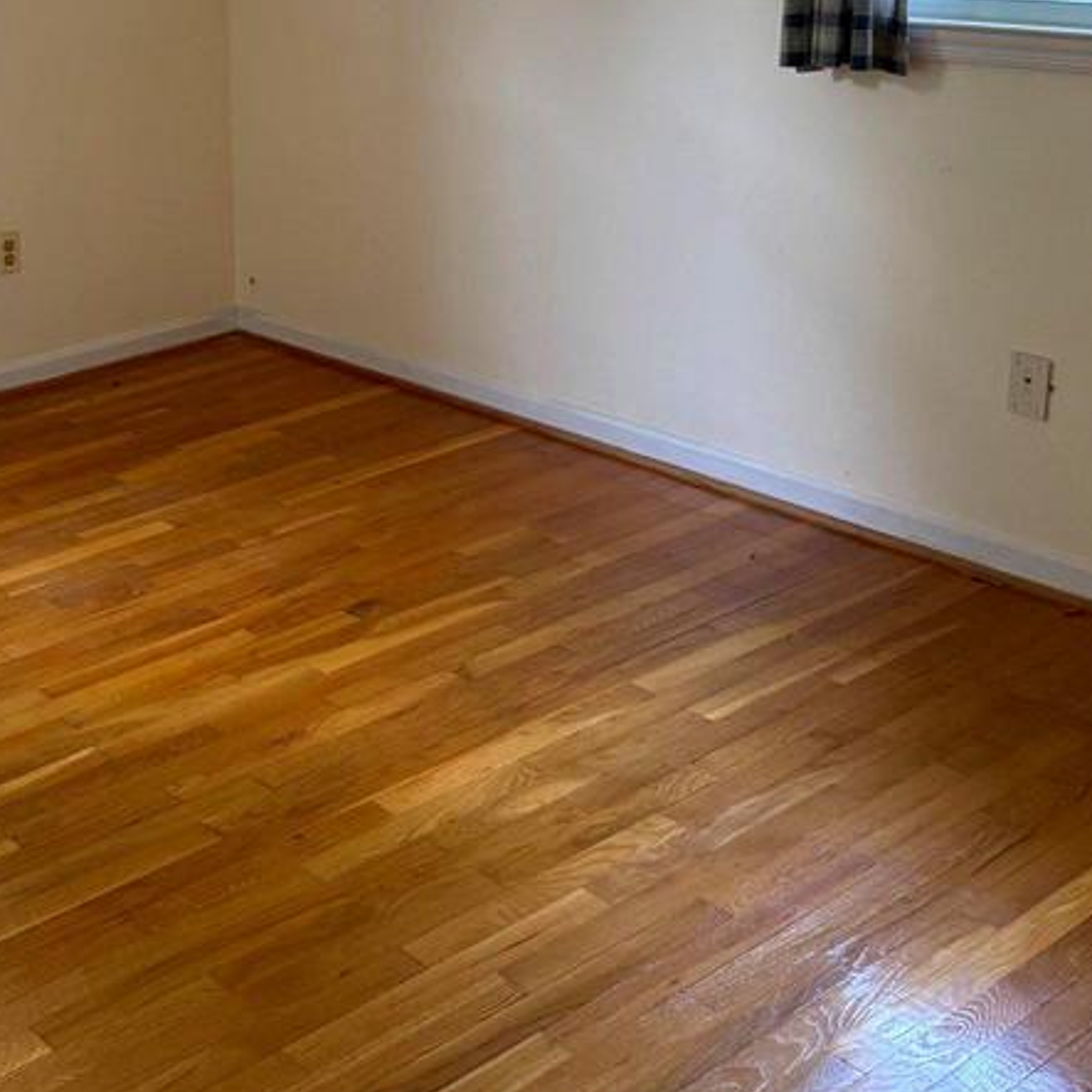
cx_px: 25
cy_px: 254
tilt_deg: -13.6
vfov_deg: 33.9
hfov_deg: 32.2
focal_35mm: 49
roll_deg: +3.5
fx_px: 1749
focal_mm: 6.76
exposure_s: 1/120
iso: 250
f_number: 1.78
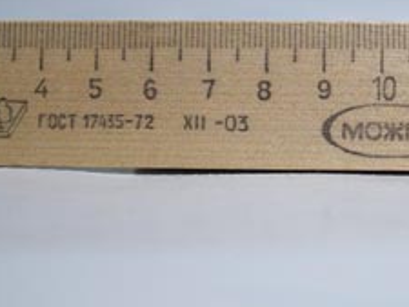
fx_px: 946
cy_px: 110
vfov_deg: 18.4
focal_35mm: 80
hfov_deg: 23.9
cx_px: 345
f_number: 2.8
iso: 100
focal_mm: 6.3
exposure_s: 1/4
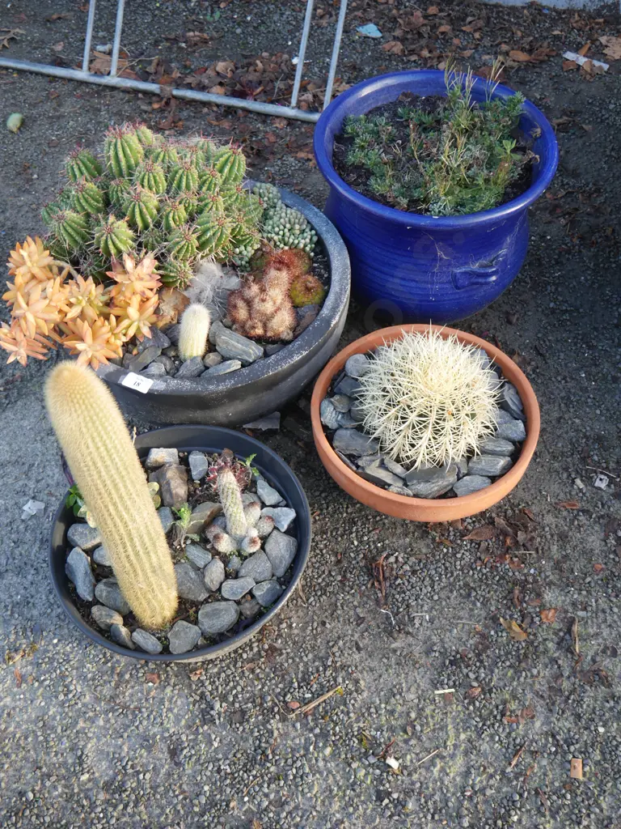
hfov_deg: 41.8
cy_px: 414
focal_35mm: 34
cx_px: 310
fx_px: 813
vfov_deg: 54.0
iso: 200
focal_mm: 17
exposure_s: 1/80
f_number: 4
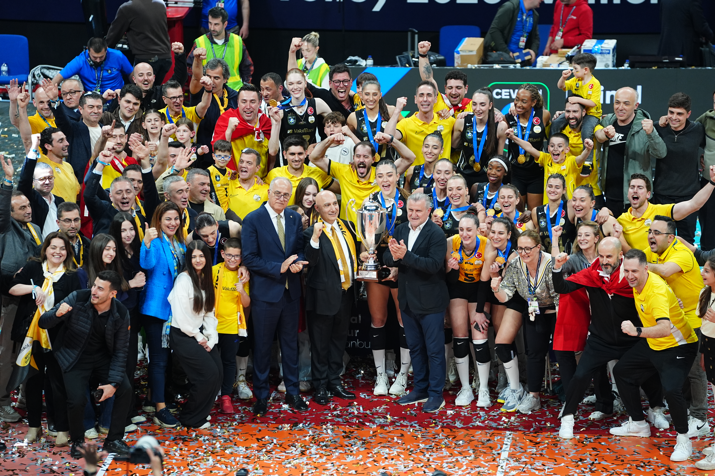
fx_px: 3932
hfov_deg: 10.4
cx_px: 358
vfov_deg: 6.9
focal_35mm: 198
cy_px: 238
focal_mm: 198
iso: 1250
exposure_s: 1/640
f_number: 2.8
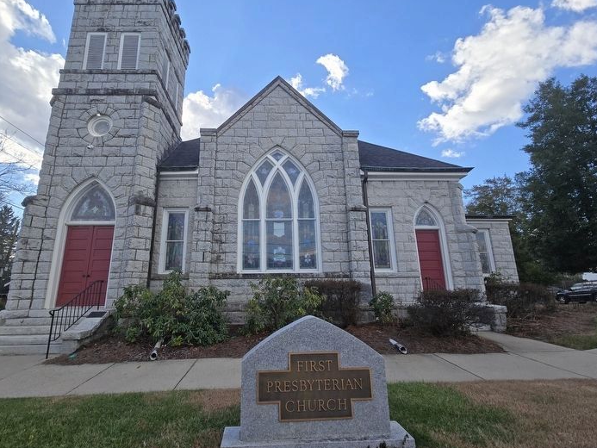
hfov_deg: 97.9
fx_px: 259
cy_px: 222
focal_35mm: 15
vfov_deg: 81.8
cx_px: 272
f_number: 2.2
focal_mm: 2.2
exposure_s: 1/1425
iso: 50
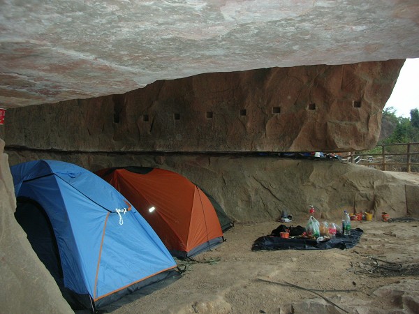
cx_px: 210
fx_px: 424
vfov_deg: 40.7
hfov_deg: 52.6
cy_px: 157
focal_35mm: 35
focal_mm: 5.8
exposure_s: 1/60.1
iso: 92
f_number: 3
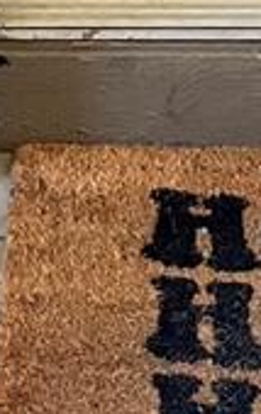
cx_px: 149
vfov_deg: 8.6
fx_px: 2197
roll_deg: -0.6
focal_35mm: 194
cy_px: -903
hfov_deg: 6.8
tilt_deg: -12.0
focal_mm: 5.1
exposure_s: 1/60
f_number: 1.6
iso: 160
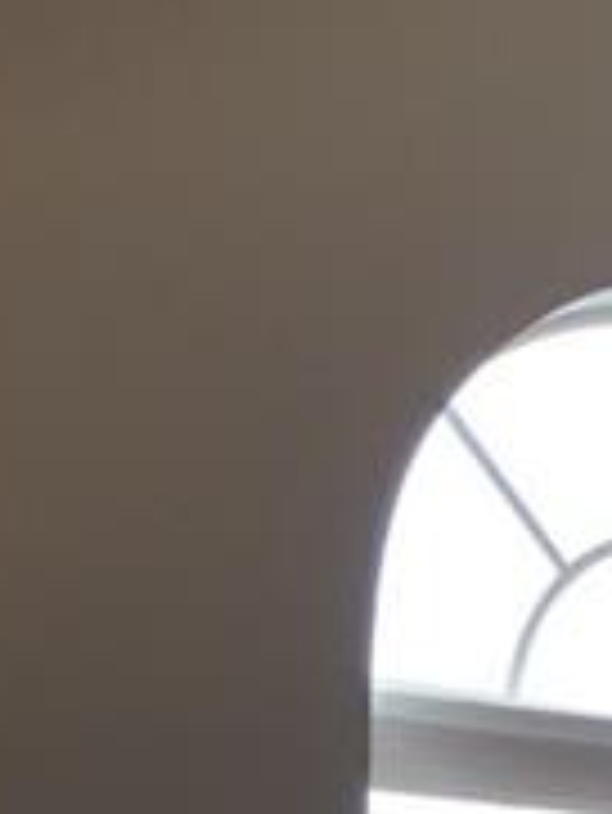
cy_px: 1682
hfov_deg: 8.6
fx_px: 4050
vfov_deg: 10.5
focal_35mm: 172
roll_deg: -2.2
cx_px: 594
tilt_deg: +0.3
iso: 80
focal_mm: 4.25
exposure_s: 1/120
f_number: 1.8
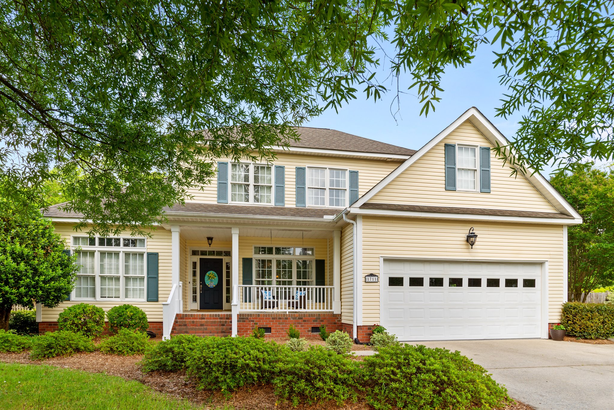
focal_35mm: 21
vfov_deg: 59.5
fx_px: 358
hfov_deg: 81.2
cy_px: 205
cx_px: 307
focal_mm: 21
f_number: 8
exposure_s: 1/100
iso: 100
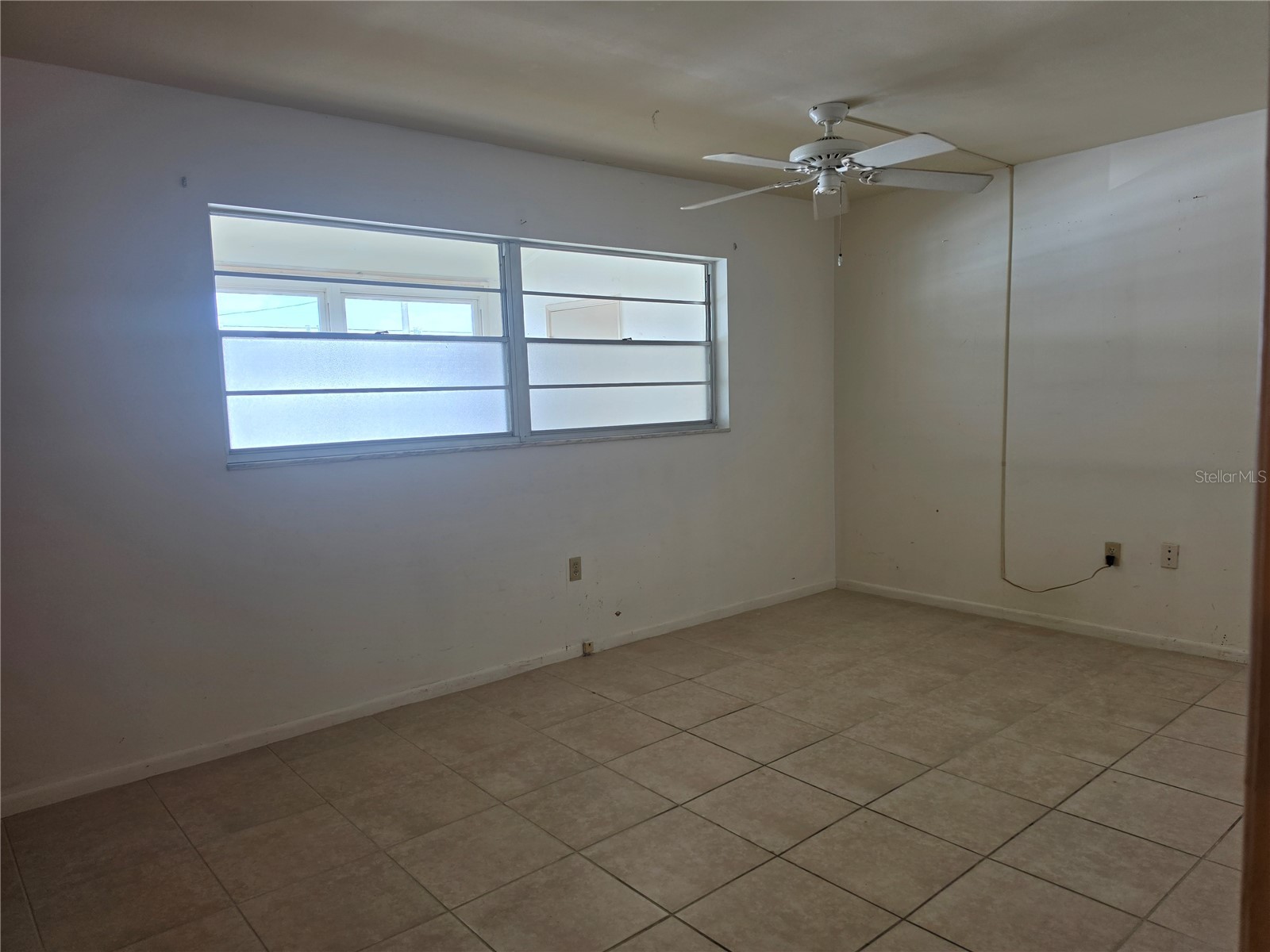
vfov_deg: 58.9
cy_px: 476
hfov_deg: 73.9
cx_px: 635
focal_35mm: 23
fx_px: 844
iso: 40
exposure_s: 1/180
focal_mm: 6.5
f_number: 1.4
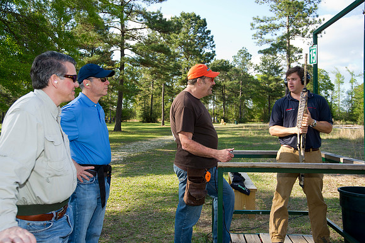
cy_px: 122
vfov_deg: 37.8
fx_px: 355
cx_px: 182
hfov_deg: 54.5
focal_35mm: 35
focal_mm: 35
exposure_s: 1/125
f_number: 6.3
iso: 100
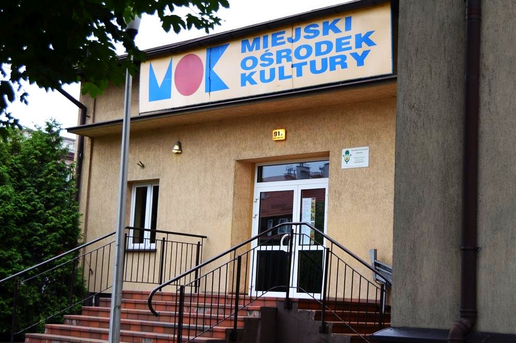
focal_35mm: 57
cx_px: 258
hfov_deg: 35.1
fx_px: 816
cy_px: 172
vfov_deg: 23.7
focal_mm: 38
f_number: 5.6
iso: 280
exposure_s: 1/125
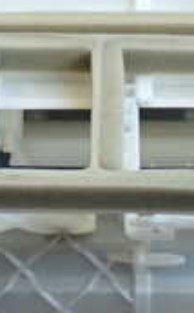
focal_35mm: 174
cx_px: 71
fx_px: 1477
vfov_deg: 12.0
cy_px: 257
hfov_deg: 7.5
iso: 250
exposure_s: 1/50
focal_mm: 8.4
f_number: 3.1
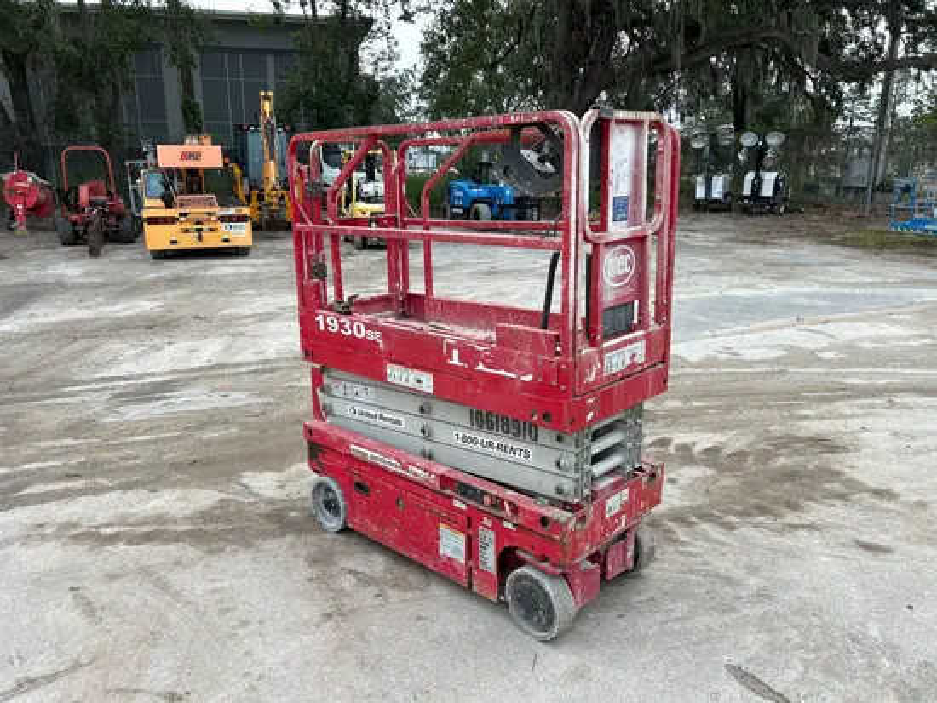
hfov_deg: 67.3
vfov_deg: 53.1
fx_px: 704
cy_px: 352
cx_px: 468
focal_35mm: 26
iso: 40
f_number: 1.5
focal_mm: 5.7
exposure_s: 1/161
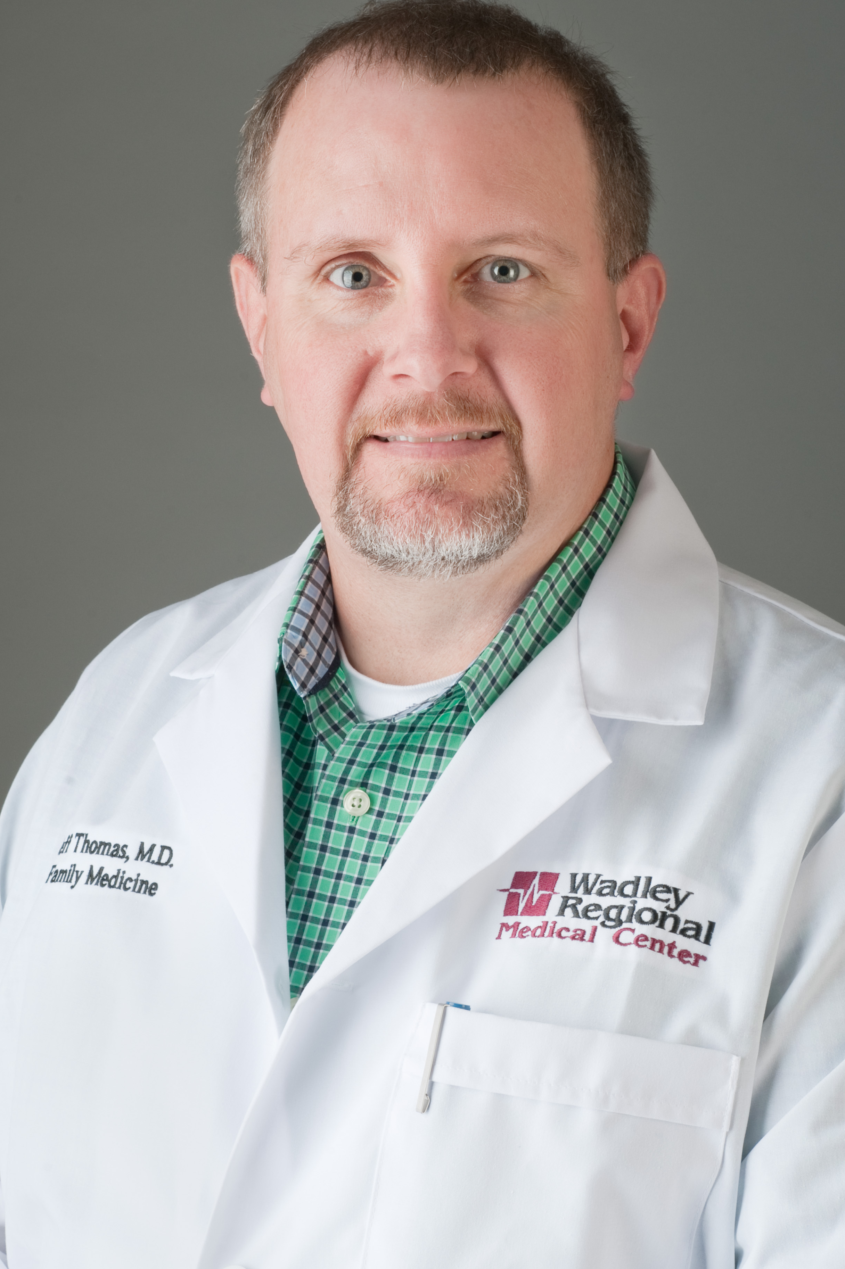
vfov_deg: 20.6
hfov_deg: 13.8
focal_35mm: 99
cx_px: 430
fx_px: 3489
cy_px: 622
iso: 200
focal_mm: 85
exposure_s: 1/200
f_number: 16
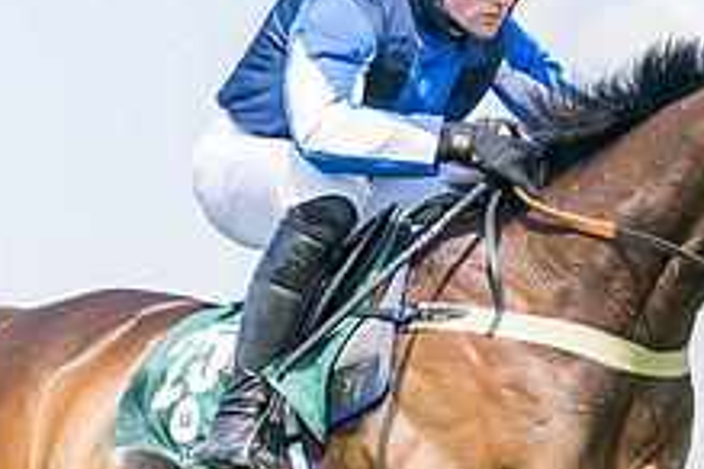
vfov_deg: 5.3
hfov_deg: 7.8
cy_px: 277
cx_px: 849
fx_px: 5104
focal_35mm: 261
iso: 400
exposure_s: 1/5000
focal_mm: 70
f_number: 4
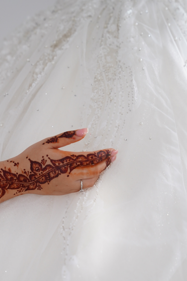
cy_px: 187
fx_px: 912
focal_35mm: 117
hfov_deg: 11.7
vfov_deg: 17.5
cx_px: 50
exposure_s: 1/160
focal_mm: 70
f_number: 2.8
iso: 1600
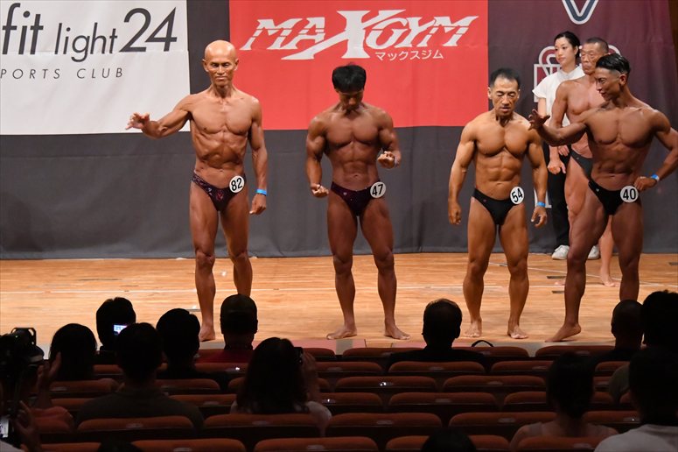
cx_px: 339
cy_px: 226
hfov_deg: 11.2
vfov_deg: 7.5
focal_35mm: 183
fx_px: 3445
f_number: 5.6
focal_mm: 122
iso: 10000
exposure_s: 1/400
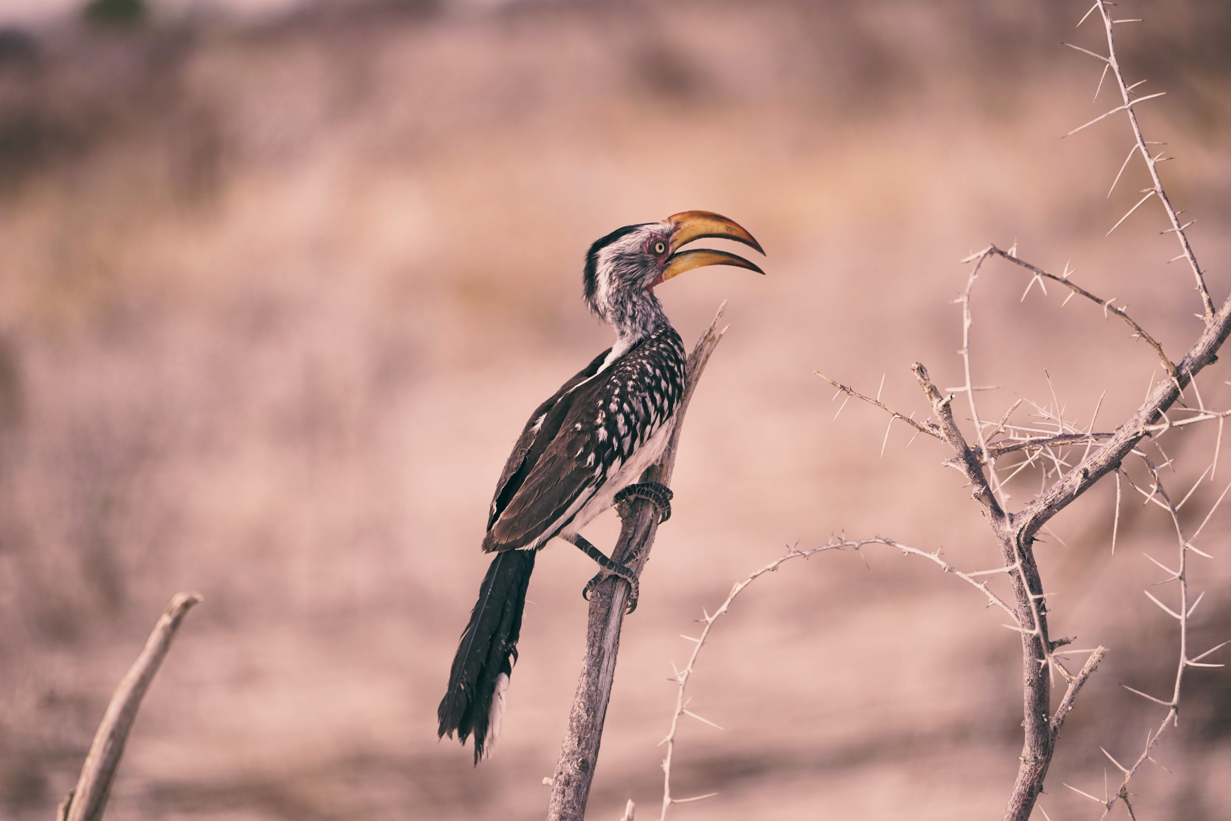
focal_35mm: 300
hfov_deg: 6.9
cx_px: 616
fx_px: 10261
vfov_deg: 4.6
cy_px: 410
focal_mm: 300
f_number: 6.3
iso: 100
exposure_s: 1/320
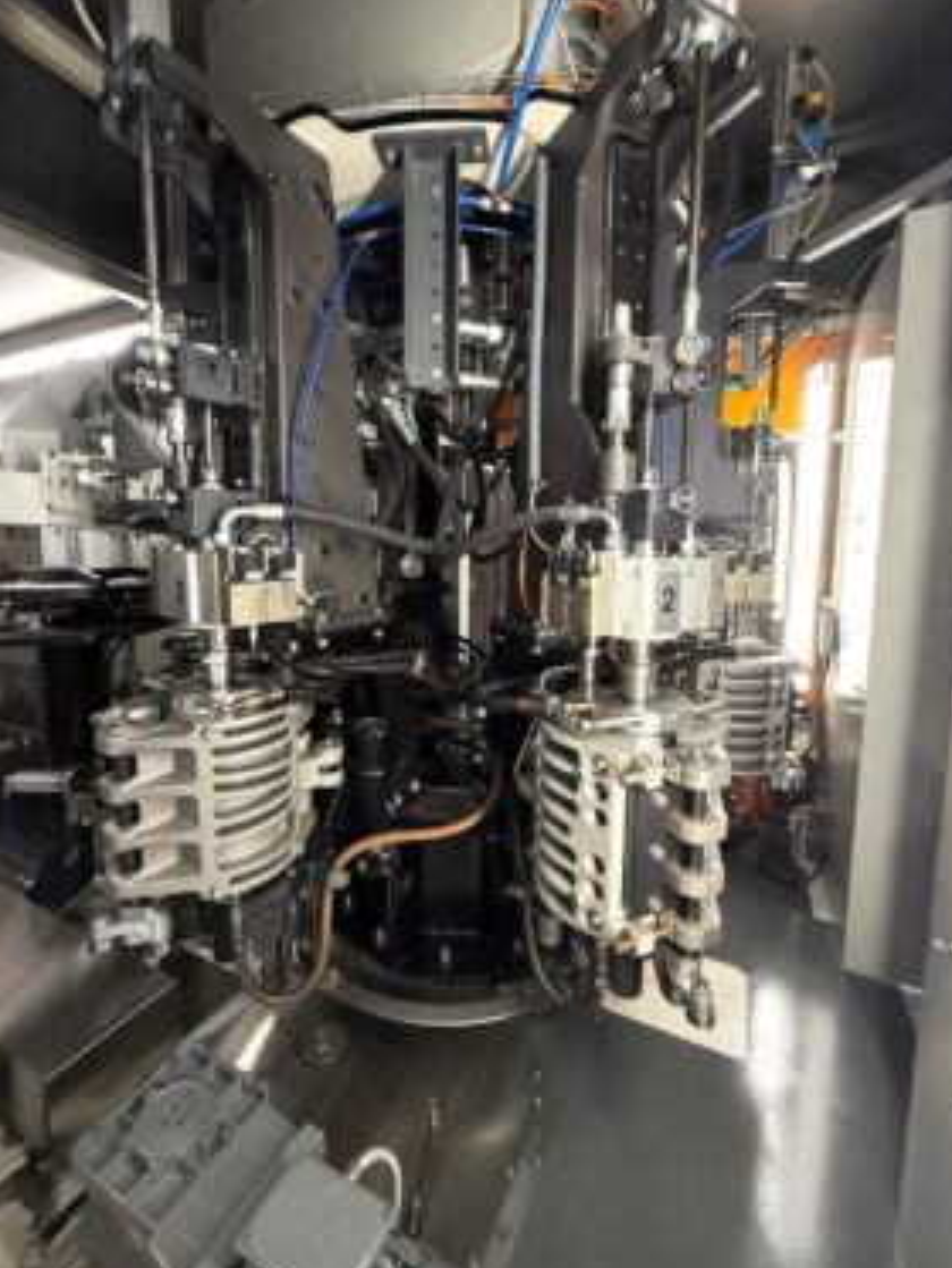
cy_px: 609
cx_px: 479
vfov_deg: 98.1
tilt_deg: -5.4
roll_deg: -0.2
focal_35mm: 15
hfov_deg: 81.8
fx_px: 550
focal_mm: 2.22
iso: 320
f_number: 2.2
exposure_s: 1/100
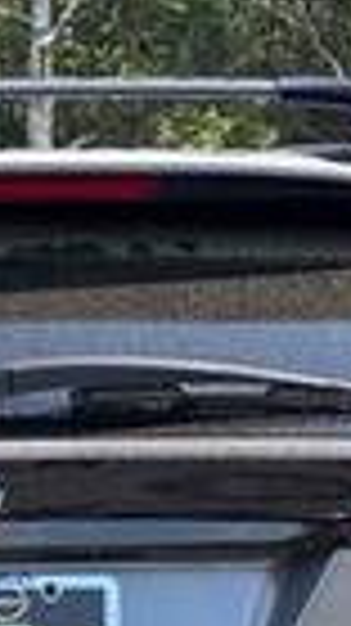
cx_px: -40
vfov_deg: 7.0
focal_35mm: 304
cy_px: 775
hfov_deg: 4.0
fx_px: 5039
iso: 25
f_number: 2.8
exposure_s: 1/134
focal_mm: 9
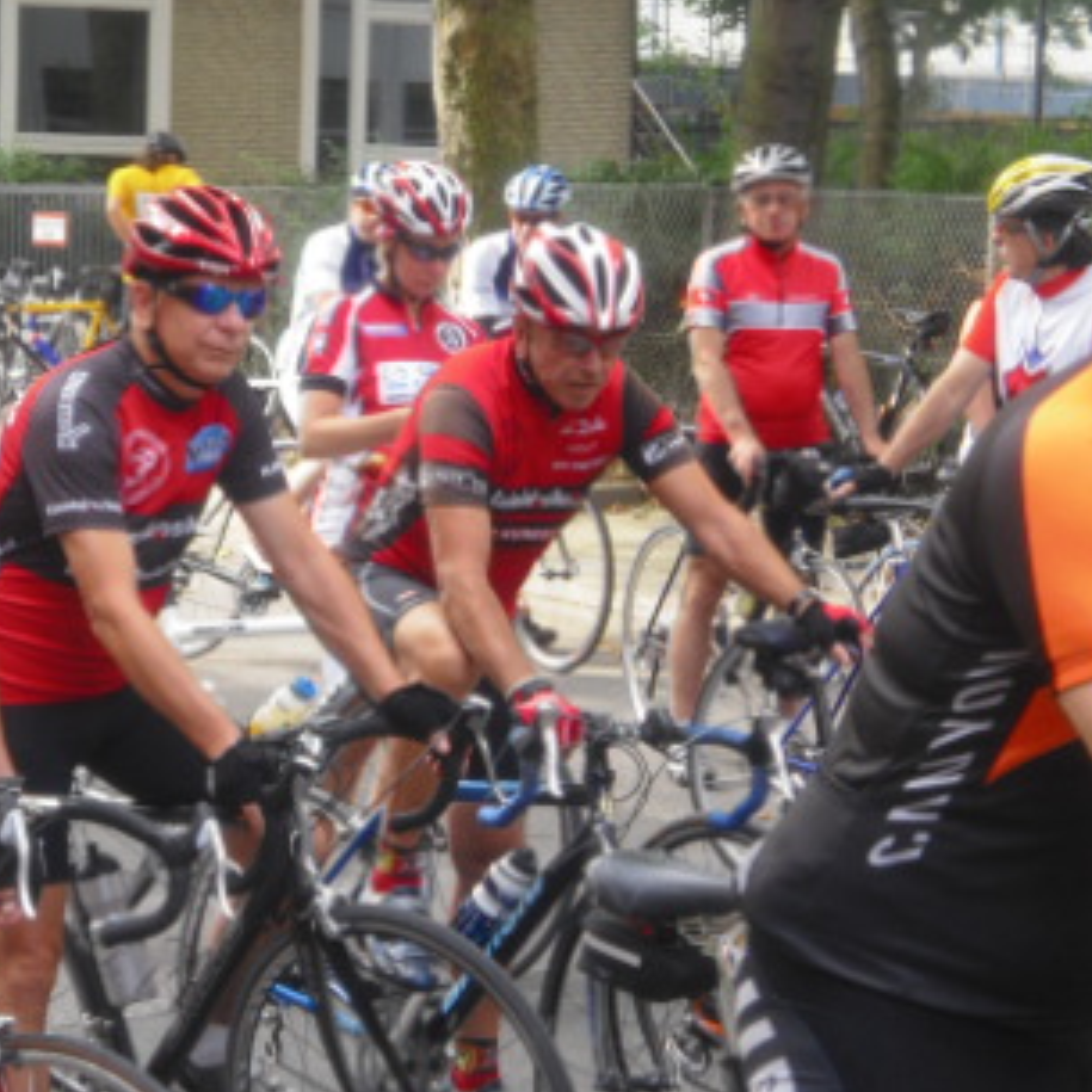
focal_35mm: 102
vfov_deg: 17.1
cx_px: 294
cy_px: 591
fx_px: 3640
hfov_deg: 17.0
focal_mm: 9.3
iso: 100
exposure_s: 1/60
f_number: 3.7
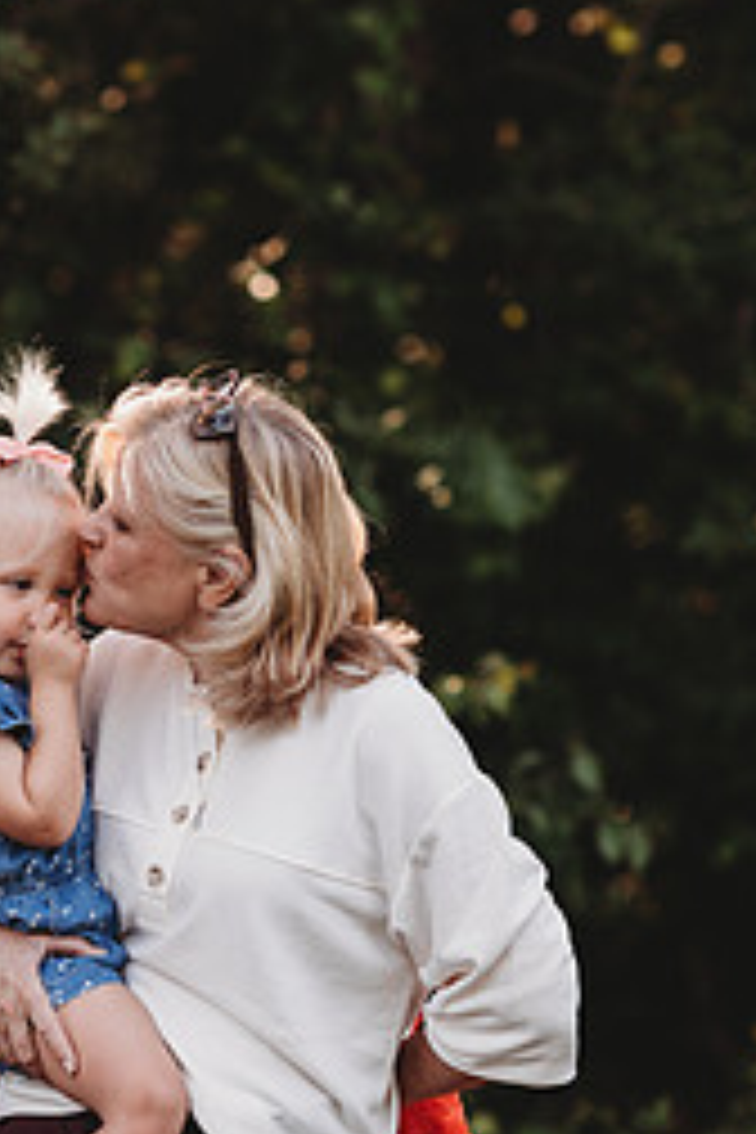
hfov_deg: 9.0
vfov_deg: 13.5
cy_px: 770
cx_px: 261
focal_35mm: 152
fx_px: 4788
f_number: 2.2
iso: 100
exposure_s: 1/250
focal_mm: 85
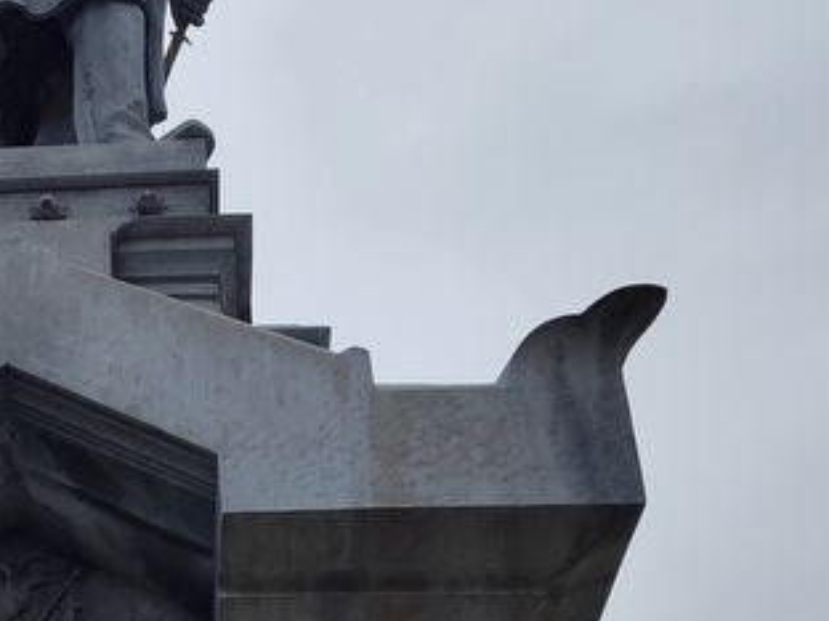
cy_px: 645
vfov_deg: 23.6
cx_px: 125
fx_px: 1413
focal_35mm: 59
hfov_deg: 31.5
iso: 100
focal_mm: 5.56
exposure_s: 1/699
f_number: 1.8
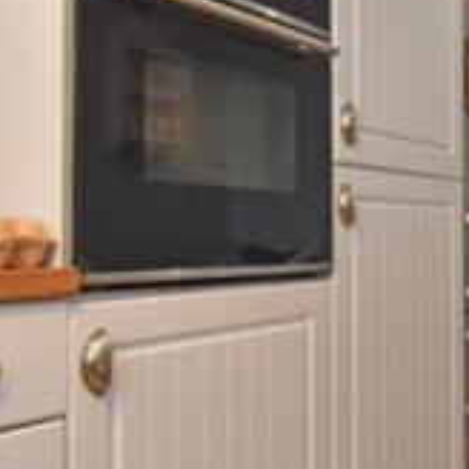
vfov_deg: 33.4
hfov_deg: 30.8
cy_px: 216
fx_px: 782
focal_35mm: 51
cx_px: 476
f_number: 4
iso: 1000
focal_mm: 10
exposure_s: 1/125
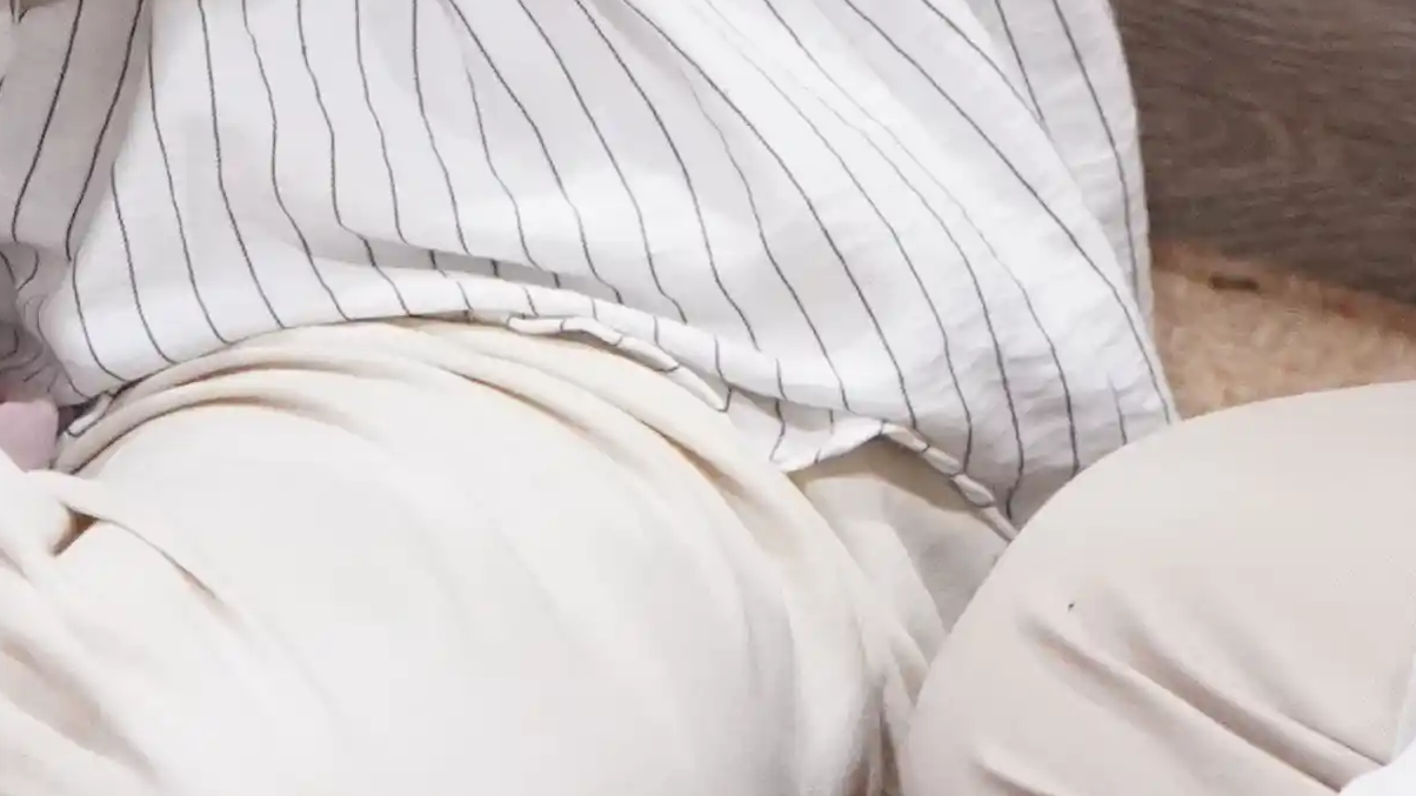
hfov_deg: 7.6
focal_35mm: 282
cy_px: 170
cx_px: 474
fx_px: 10587
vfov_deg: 4.3
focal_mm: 54
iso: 6400
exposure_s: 1/100
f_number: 5
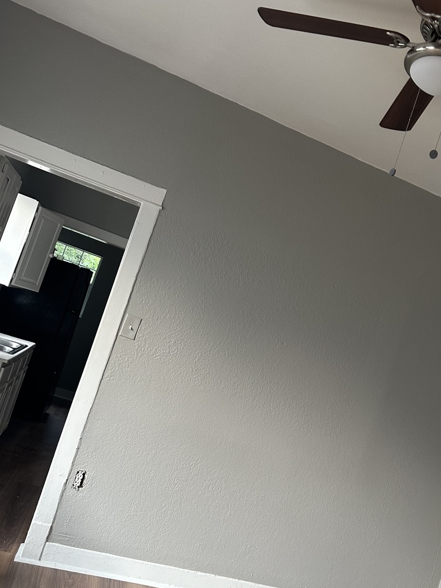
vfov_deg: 53.7
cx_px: 304
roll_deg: -18.0
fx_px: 578
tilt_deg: +1.2
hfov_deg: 41.1
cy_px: 343
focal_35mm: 34
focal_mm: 6.86
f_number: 1.78
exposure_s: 1/60
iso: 250
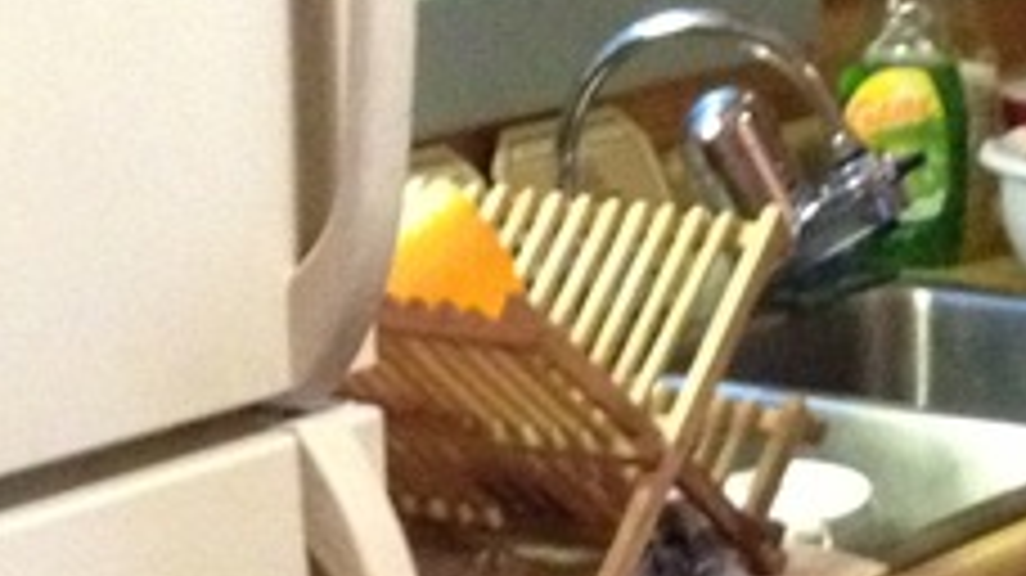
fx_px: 4650
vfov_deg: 6.7
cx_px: 1035
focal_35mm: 171
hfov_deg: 12.4
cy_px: 1480
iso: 640
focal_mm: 4.28
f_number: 2.4
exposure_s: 1/15
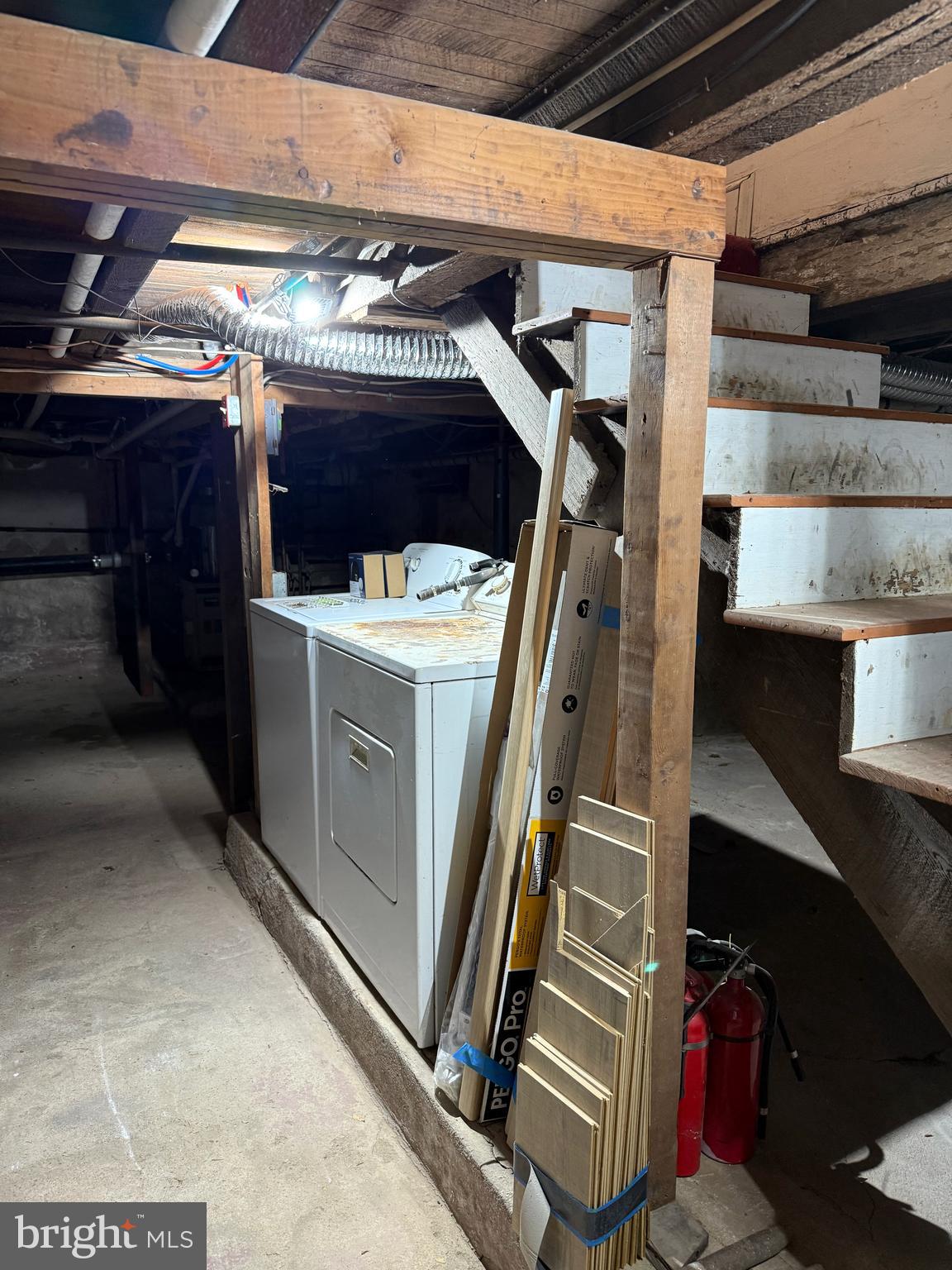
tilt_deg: -8.2
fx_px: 880
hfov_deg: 56.8
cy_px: 635
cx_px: 476
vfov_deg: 71.6
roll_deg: -0.4
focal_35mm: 24
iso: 250
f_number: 1.78
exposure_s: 1/60
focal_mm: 6.76
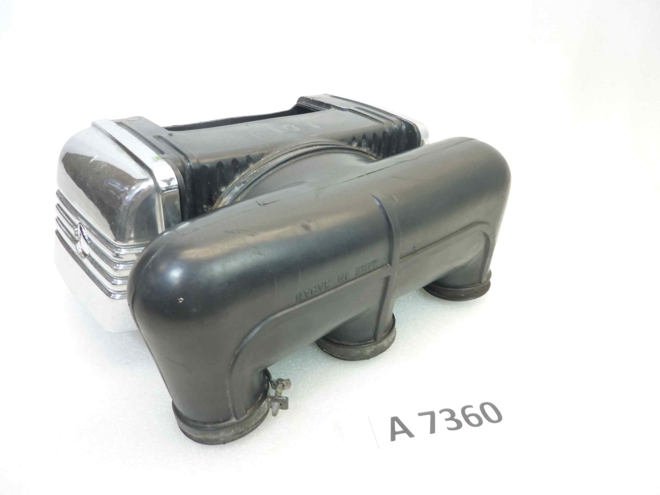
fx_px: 477
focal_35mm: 25
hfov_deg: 69.4
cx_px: 330
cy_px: 248
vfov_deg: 54.9
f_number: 3.3
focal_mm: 4.1
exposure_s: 1/10
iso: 125
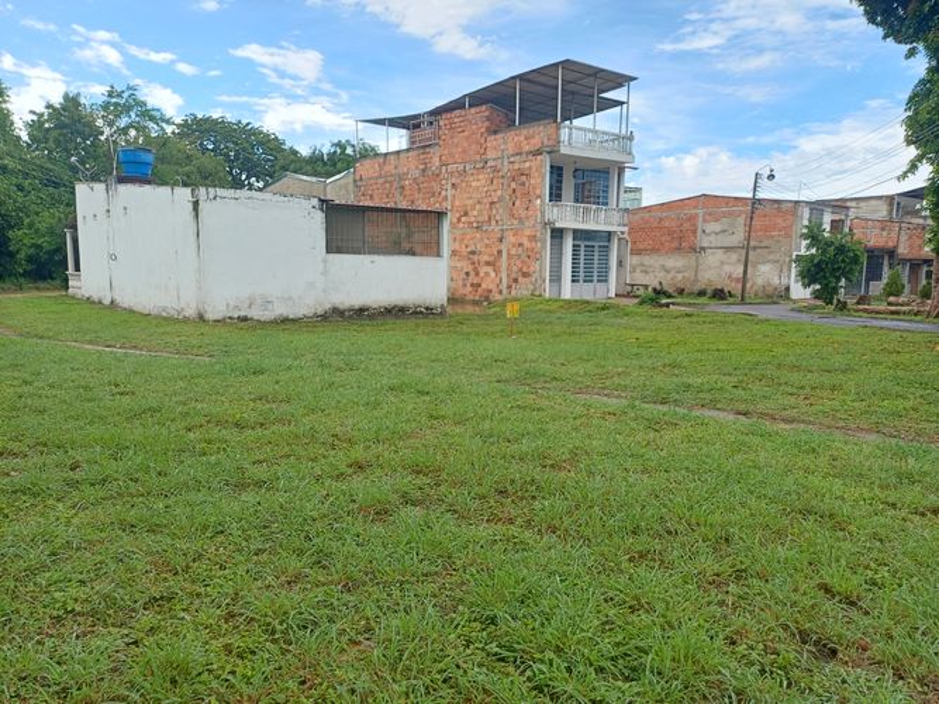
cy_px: 352
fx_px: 678
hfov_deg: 69.4
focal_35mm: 25
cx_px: 470
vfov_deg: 54.9
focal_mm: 4.65
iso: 50
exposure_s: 1/427
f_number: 1.8
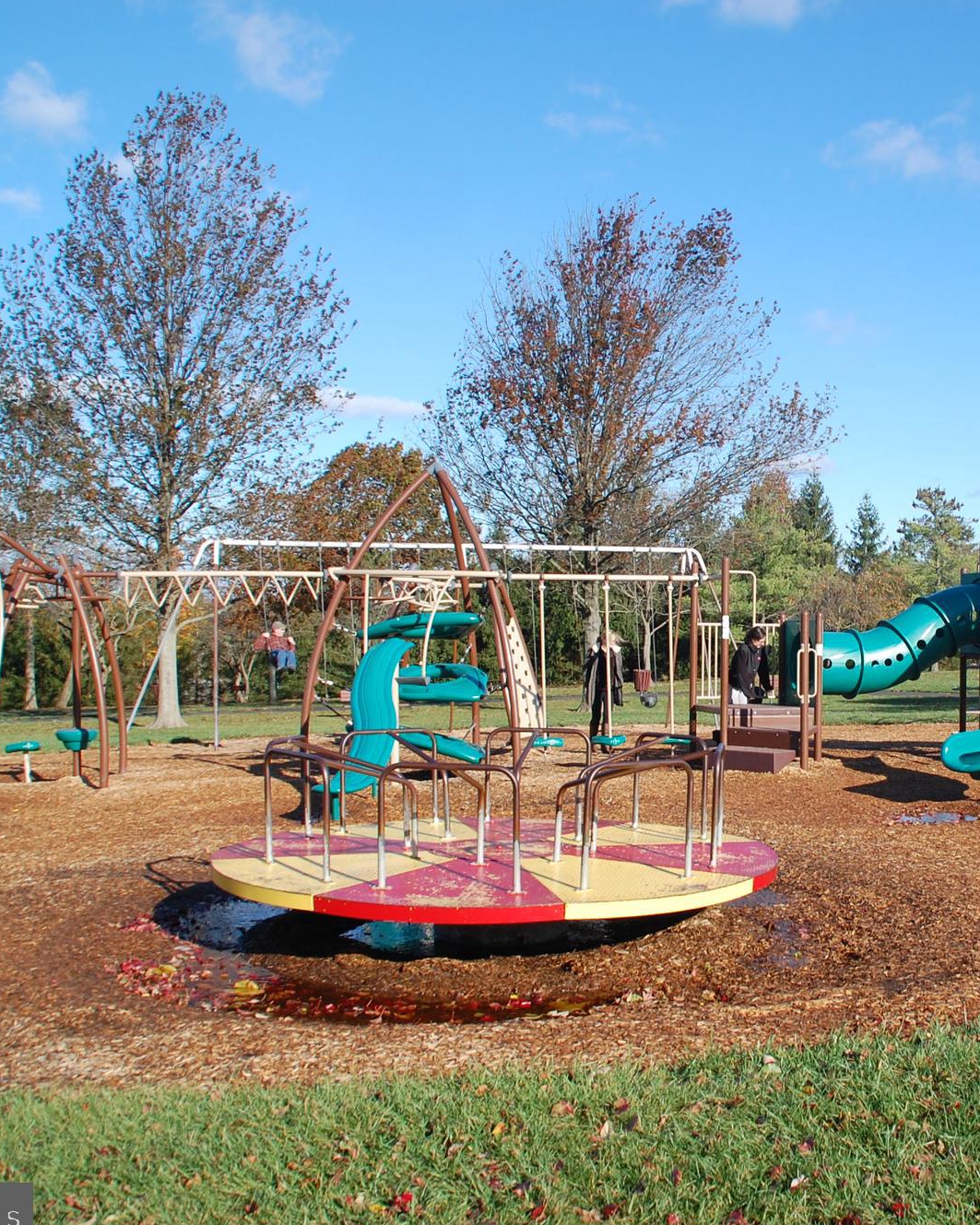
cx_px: 773
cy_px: 622
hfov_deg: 37.0
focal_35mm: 39
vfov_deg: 46.8
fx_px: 1414
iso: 200
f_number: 8
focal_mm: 18
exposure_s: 1/250
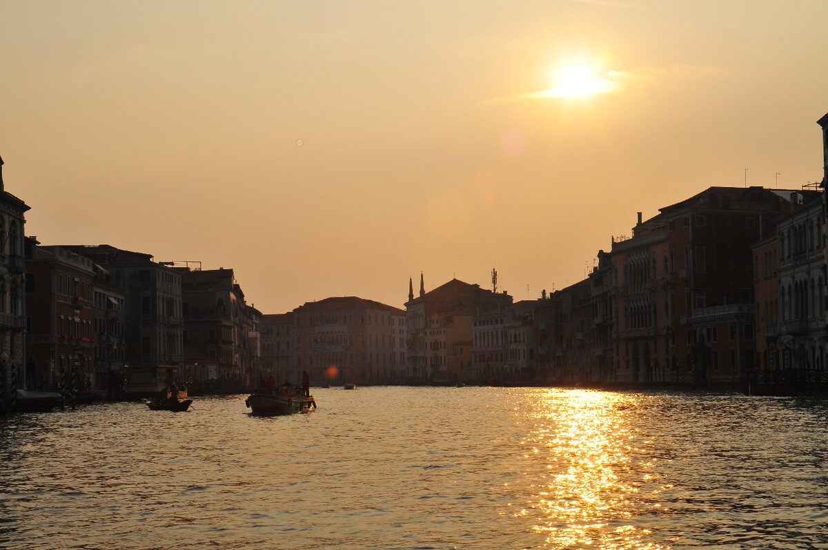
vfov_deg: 23.7
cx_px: 414
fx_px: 1309
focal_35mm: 57
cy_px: 275
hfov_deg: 35.1
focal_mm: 38
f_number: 22
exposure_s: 1/250
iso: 200
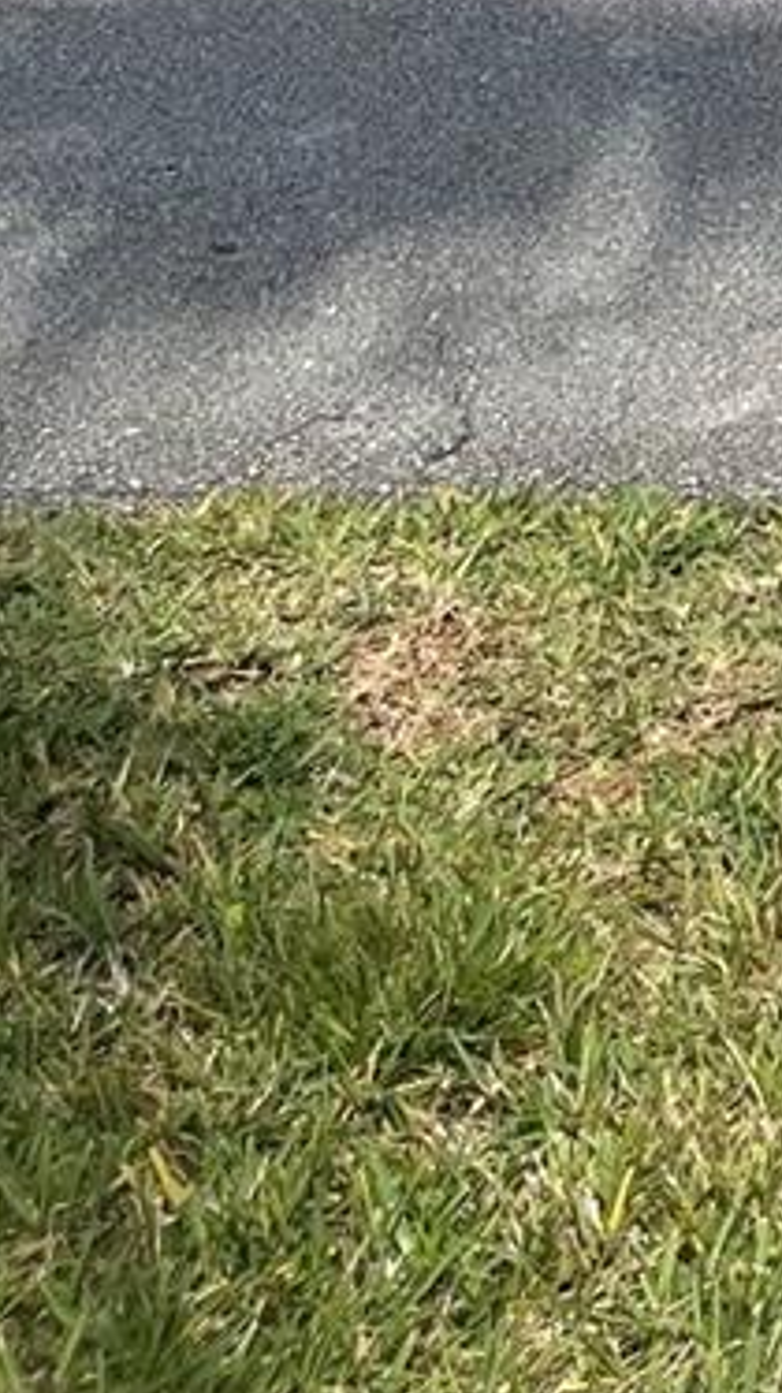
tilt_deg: -4.2
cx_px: 1884
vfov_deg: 15.4
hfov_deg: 9.6
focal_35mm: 112
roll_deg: +2.4
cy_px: -1363
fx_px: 4134
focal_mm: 5.1
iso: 32
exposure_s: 1/5128
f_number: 1.6
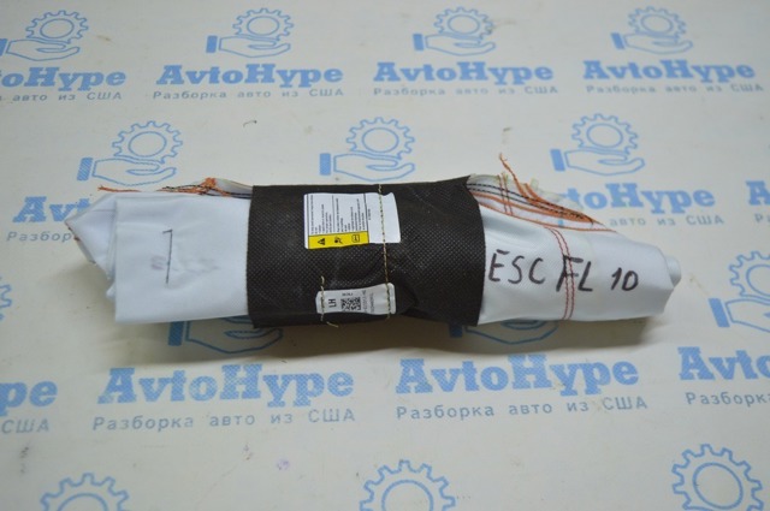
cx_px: 385
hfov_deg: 48.0
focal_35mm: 40
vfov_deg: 32.9
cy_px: 256
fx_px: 865
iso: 400
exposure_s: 1/100
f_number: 4
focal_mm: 27
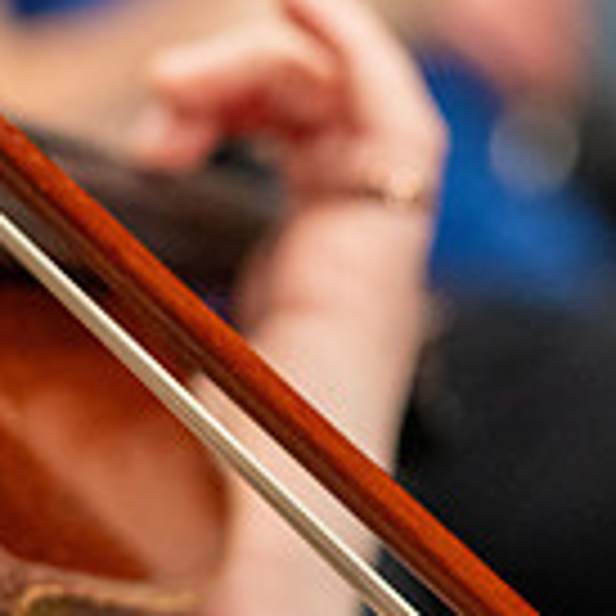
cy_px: 265
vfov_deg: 9.5
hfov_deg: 9.5
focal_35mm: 184
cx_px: 212
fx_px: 3704
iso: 3200
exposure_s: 1/1000
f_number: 2.8
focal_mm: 50
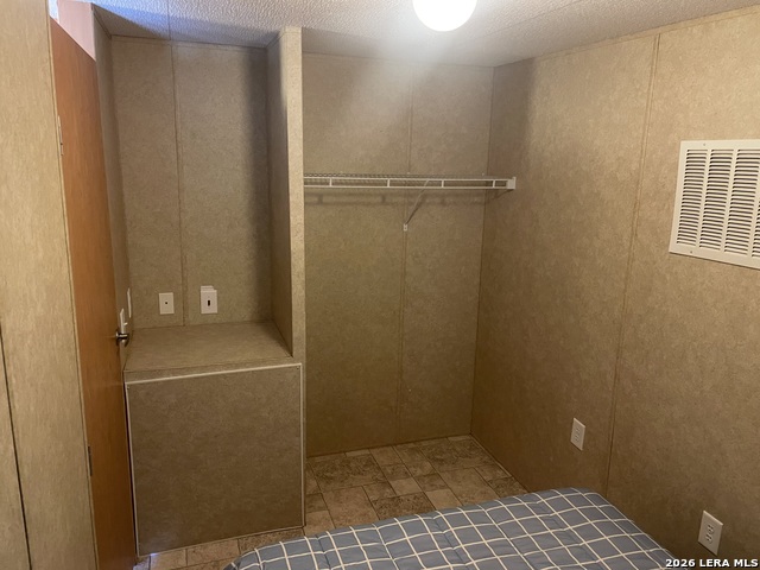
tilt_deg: -12.5
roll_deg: -1.6
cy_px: 285
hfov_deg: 67.3
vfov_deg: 53.1
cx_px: 380
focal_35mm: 26
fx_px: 571
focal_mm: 4.2
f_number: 1.6
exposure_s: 1/30
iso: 640
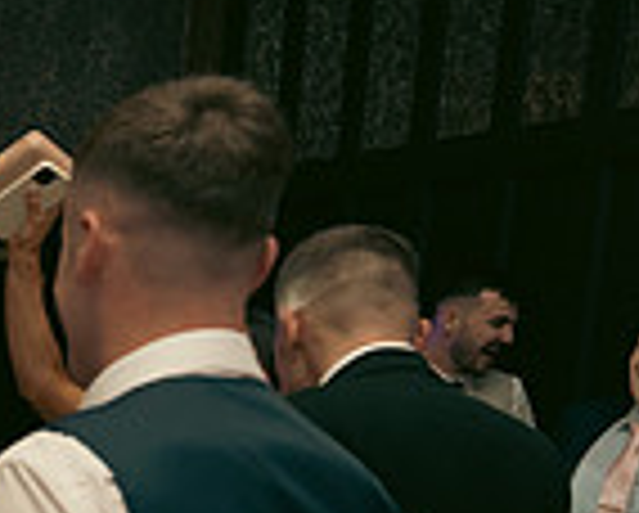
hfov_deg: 16.2
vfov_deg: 15.8
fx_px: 1742
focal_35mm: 92
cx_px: -634
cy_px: 691
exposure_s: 1/200
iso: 2500
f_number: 3.5
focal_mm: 24
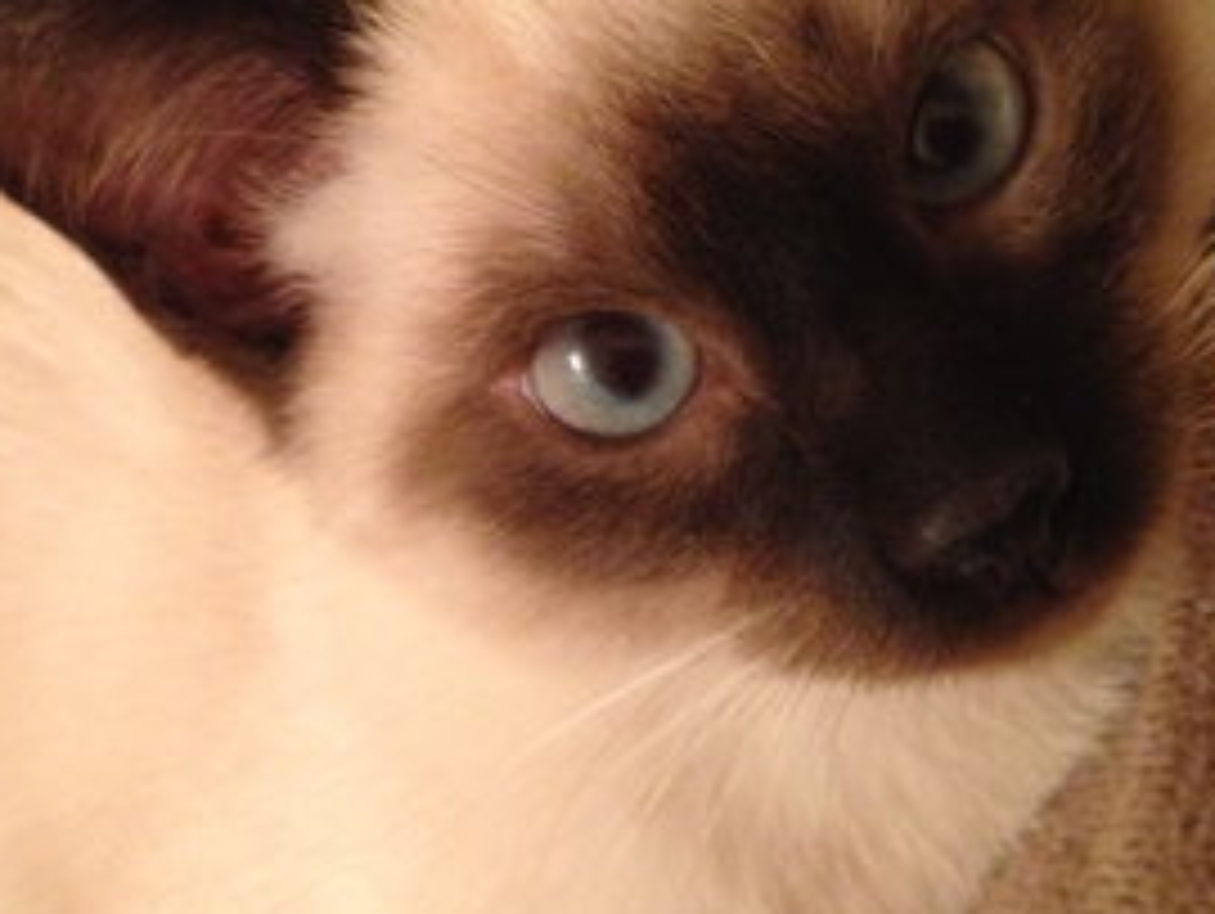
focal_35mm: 61
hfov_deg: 31.4
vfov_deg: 24.1
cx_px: 392
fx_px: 2143
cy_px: 448
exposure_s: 1/17
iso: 320
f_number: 2.4
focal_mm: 4.12
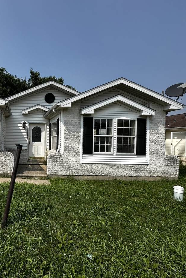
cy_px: 141
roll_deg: -1.8
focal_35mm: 20
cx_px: 18
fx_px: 155
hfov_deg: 53.9
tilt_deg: +0.6
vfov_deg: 84.0
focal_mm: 2.22
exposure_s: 1/3300
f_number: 2.2
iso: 50
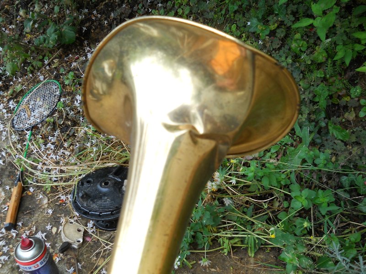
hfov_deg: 45.8
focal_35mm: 41
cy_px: 137
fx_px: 433
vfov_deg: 35.1
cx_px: 183
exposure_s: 1/100
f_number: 3.1
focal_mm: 6.72
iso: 80
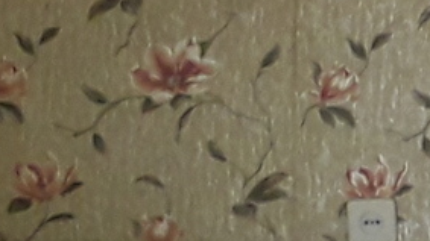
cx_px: 798
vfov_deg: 5.7
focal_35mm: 213
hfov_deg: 9.6
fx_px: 2428
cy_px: 152
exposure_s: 1/50
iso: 125
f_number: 1.9
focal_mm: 3.6
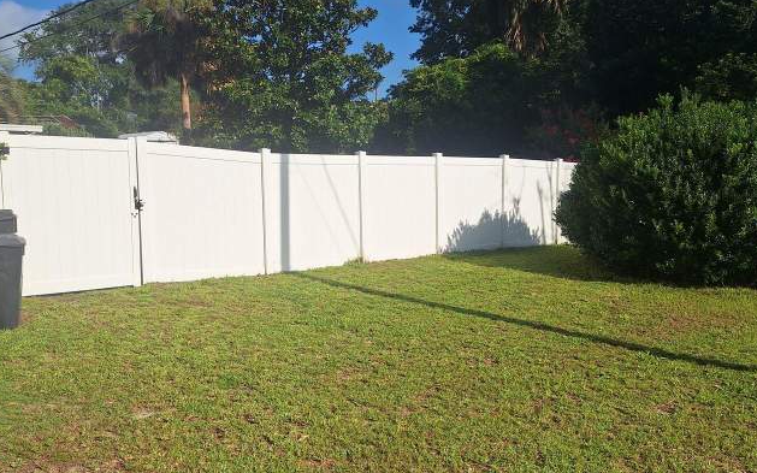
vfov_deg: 40.6
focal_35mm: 31
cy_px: 220
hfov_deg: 61.0
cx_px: 330
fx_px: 639
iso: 40
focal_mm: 5.54
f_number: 1.8
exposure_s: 1/5952
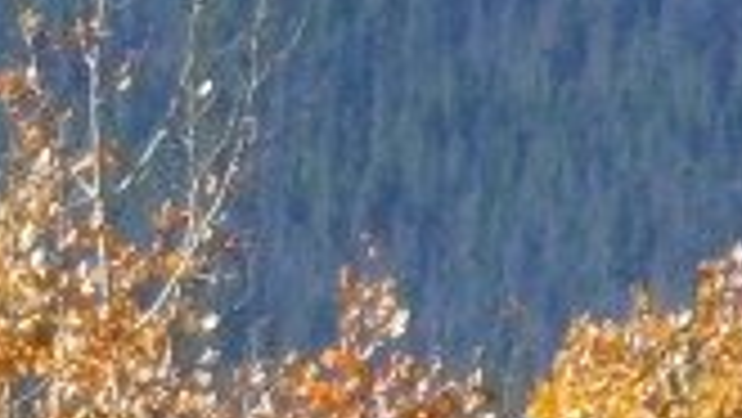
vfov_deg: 0.4
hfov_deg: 0.7
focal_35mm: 3042
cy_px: 1703
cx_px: -193
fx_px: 59880
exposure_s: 1/320
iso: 125
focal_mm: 80.3
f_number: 6.3
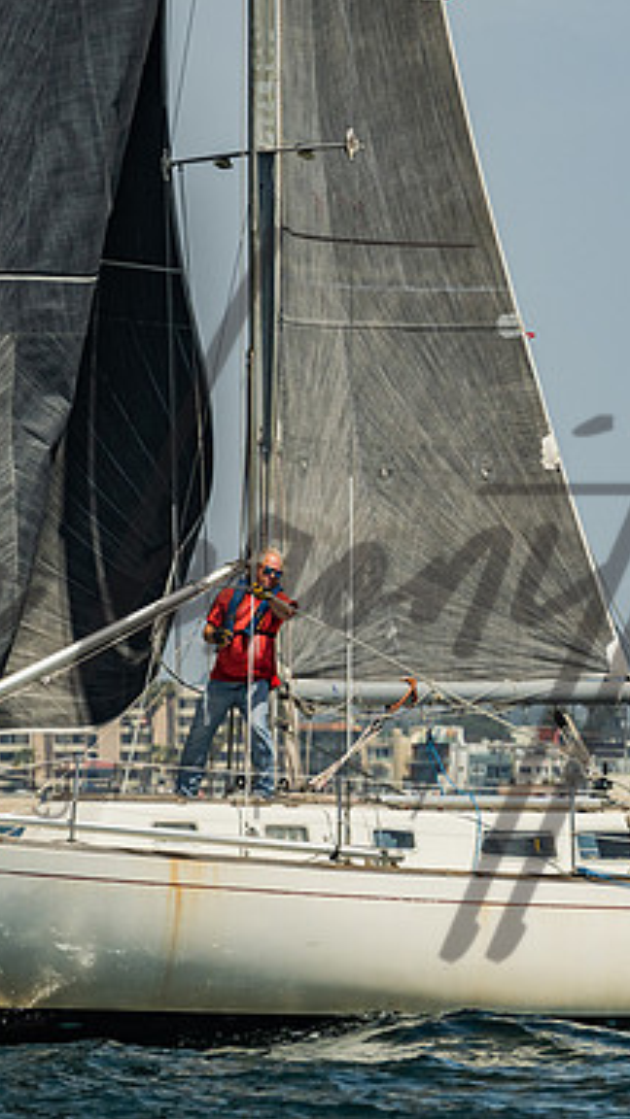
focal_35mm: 405
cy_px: 505
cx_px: 381
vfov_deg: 5.3
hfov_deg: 3.0
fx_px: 12028
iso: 320
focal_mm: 190
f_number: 6.3
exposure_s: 1/1600
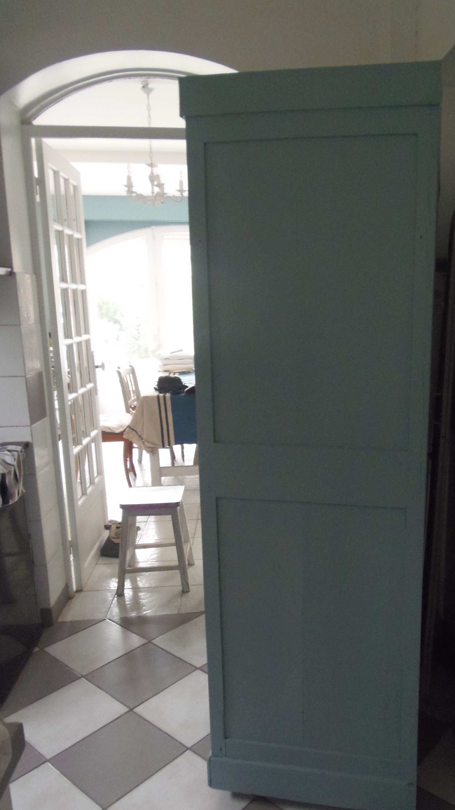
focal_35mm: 27
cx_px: 310
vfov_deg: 69.9
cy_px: 414
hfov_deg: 42.2
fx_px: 579
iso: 400
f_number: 2.9
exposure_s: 1/25
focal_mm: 4.3
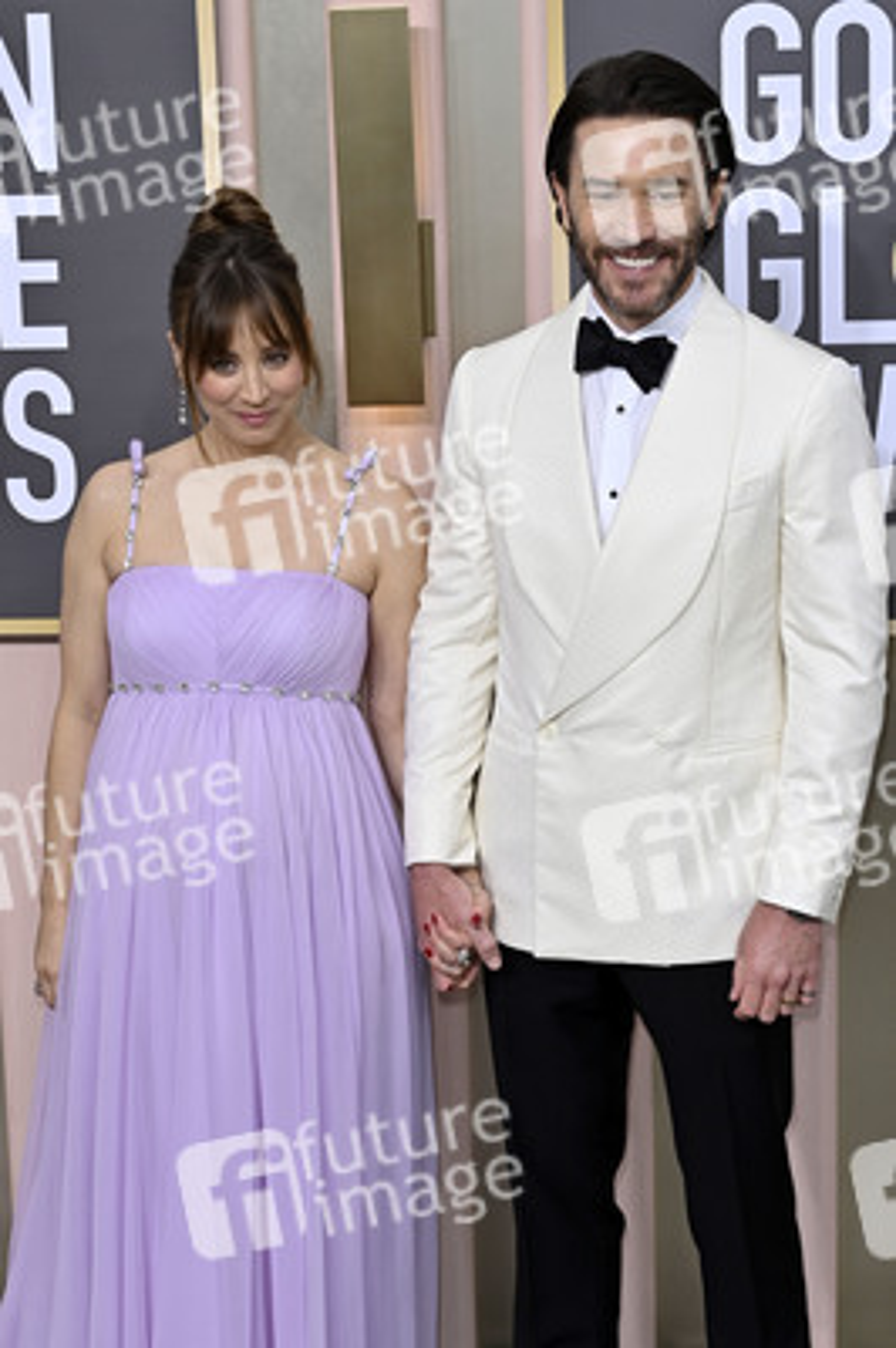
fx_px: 2431
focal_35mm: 65
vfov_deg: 31.0
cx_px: 448
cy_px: 674
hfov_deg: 20.9
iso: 250
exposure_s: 1/200
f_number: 8
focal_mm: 65
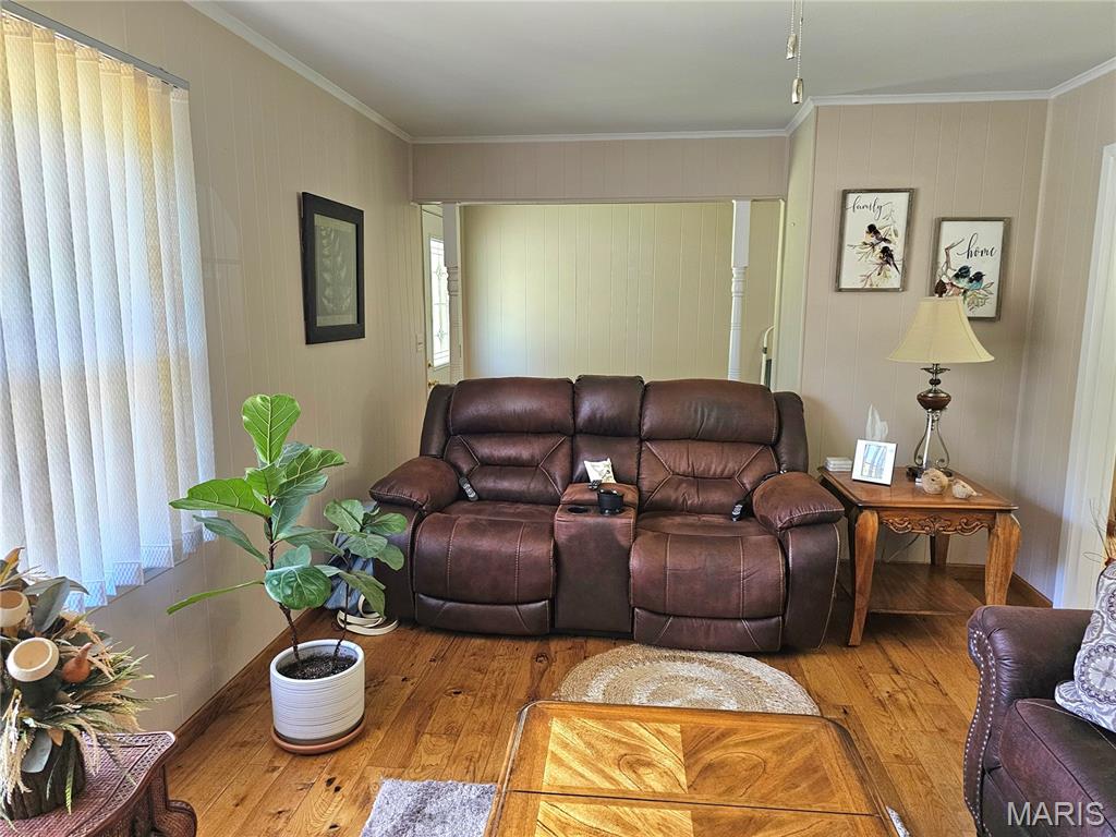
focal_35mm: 23
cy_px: 418
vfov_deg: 58.9
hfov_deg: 73.9
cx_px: 558
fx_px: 742
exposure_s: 1/120
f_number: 1.7
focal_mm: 6.3
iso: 400
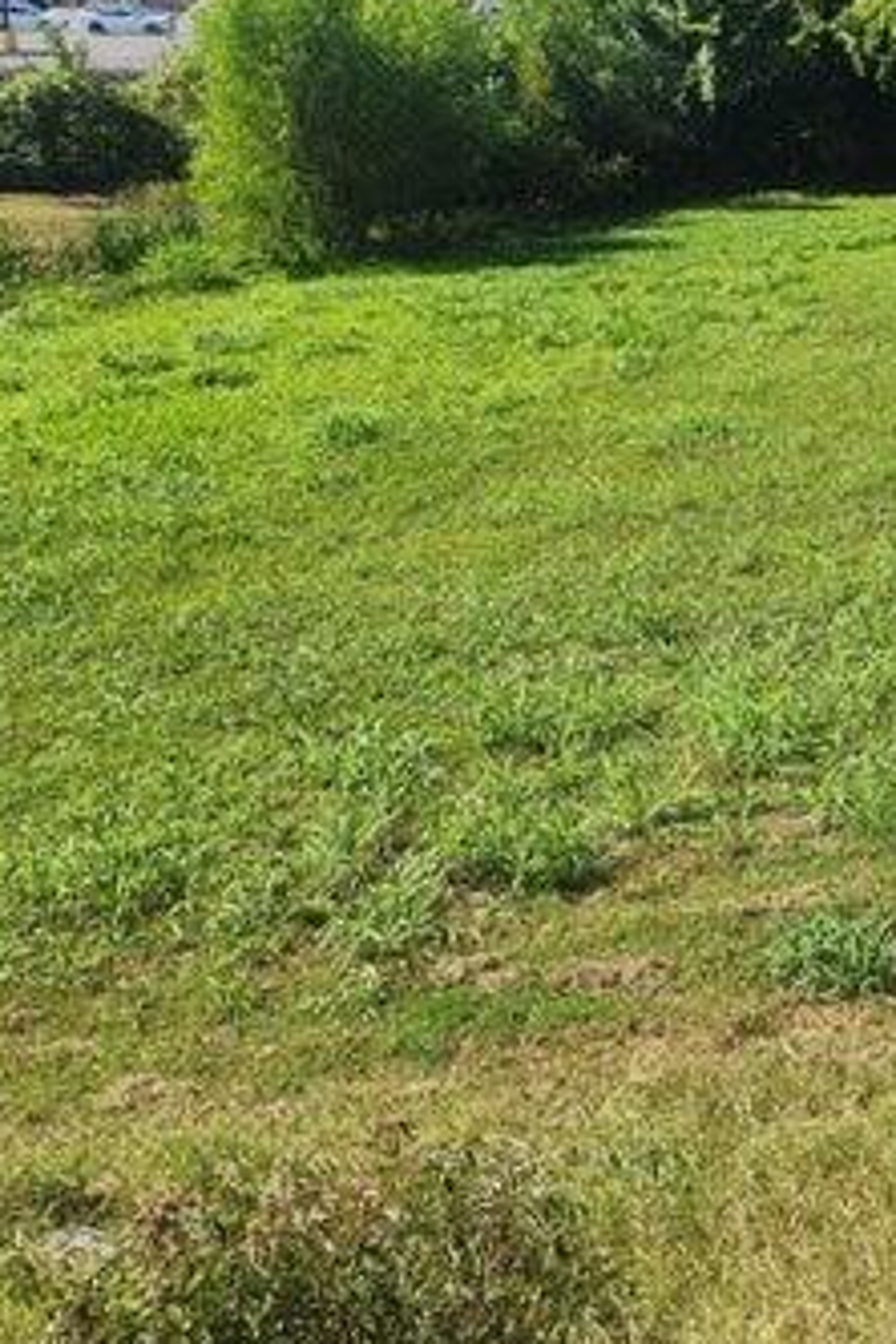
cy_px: 404
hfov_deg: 27.3
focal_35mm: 46
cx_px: 936
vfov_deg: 41.9
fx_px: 1717
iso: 20
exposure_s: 1/1225
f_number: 1.8
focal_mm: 5.4
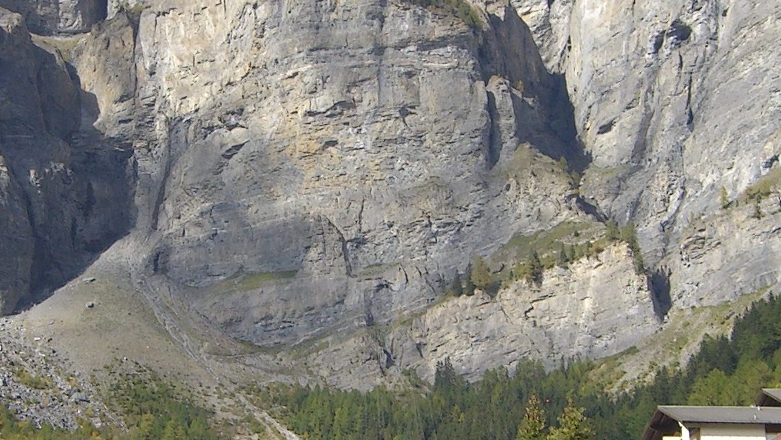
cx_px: 289
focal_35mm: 116
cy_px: 254
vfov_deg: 10.5
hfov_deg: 18.4
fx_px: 2403
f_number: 4
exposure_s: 1/500
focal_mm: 7.9
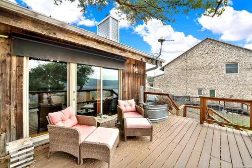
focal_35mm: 14
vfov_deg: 81.3
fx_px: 98
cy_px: 84
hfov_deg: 104.2
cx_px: 126
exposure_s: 1/125
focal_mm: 14
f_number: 5.6
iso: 100
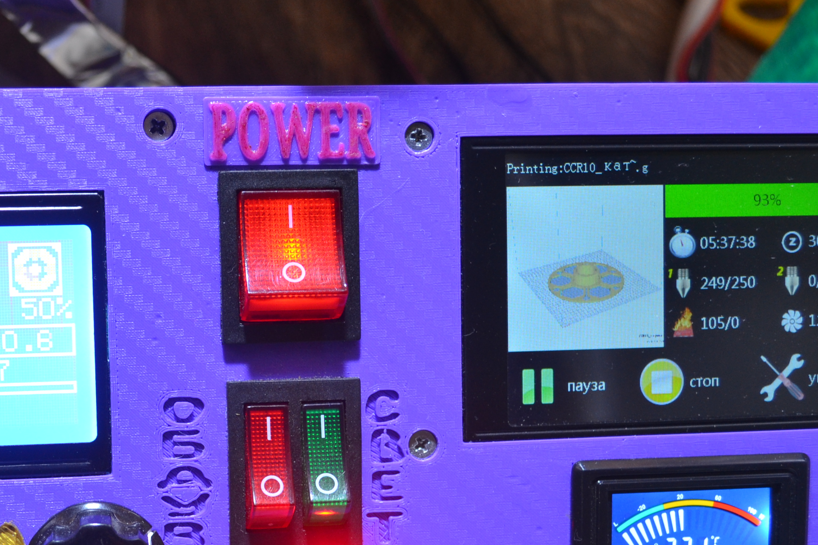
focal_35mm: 65
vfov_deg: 20.8
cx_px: 216
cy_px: 378
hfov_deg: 30.5
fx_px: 1477
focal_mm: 24
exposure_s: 1/20
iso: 400
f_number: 4
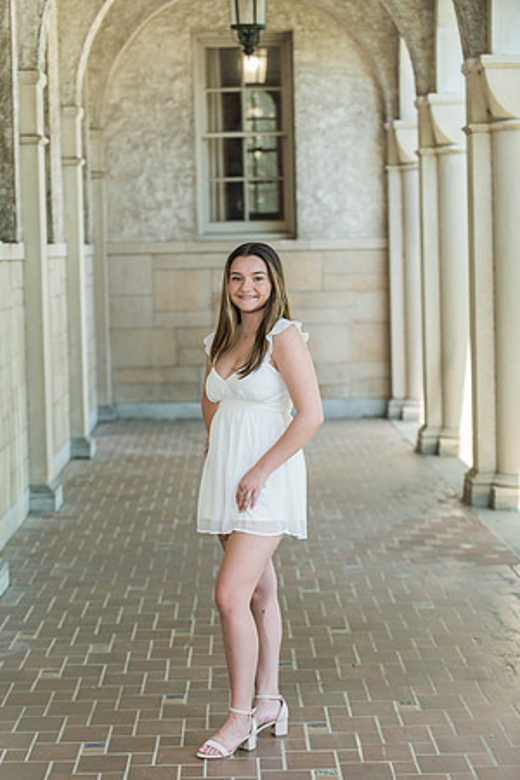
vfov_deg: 21.5
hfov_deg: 14.4
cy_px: 390
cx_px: 260
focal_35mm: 95
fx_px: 2058
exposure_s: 1/200
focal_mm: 95
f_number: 4
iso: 320
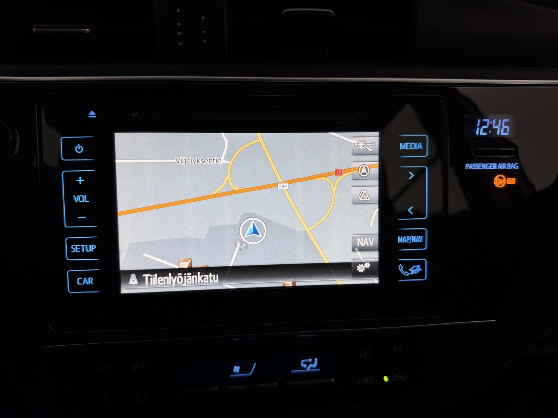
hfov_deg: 71.6
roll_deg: -0.4
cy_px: 209
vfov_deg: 56.8
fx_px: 387
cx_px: 279
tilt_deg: -17.3
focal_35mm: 24
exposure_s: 1/121
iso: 50
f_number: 1.78
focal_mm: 6.76
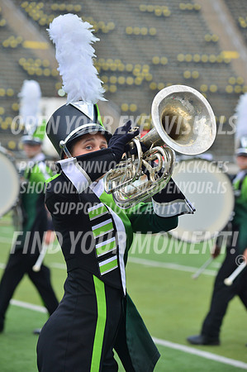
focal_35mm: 155
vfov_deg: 13.3
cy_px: 186
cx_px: 124
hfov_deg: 8.8
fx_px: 1599
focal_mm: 155
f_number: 5.6
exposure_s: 1/500
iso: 200
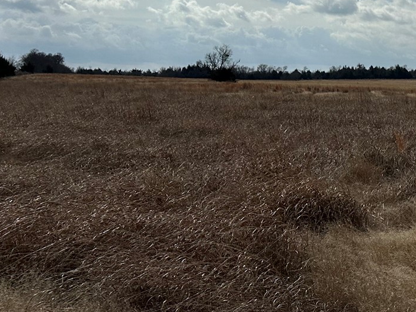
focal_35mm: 70
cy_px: 6
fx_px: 842
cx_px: 472
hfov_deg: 25.5
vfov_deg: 20.4
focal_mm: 6.86
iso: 80
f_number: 1.78
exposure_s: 1/18519
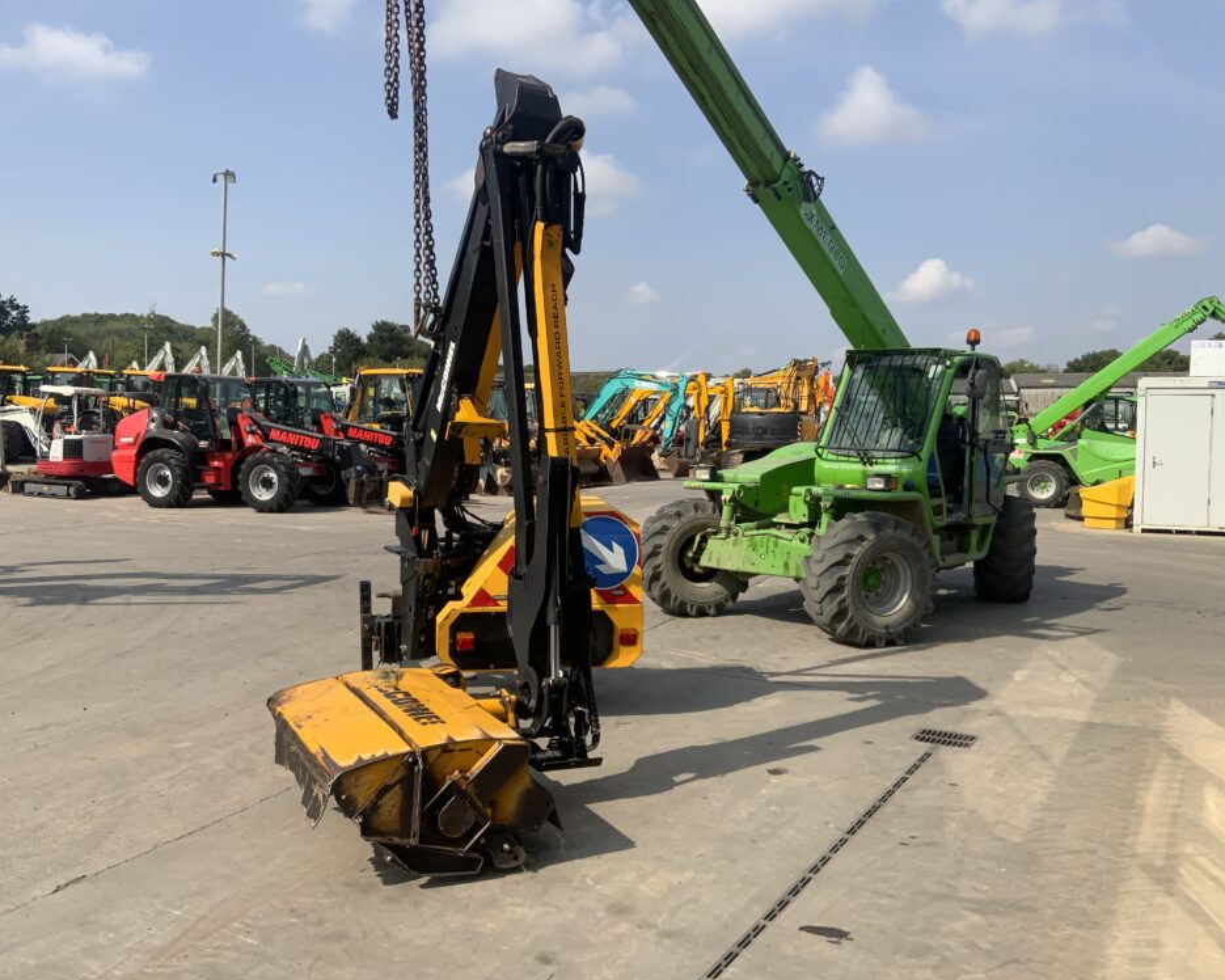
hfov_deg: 57.1
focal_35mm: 31
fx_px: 1124
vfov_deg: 47.1
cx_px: 566
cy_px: 481
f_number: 1.8
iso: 16
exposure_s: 1/2058
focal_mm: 3
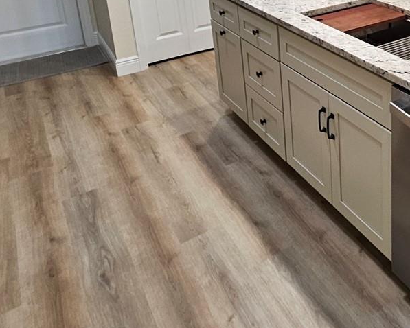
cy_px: 1
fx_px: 413
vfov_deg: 38.6
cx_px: 394
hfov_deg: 45.9
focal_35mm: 34
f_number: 2.2
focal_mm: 2.2
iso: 160
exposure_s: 1/60
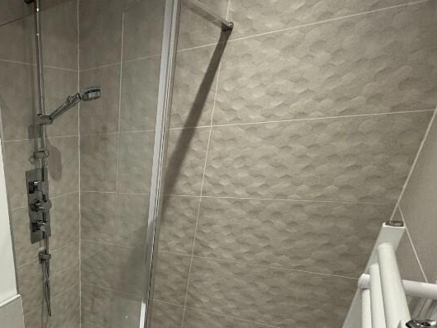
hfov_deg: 55.7
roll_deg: +4.4
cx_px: 36
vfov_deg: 45.2
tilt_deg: -26.7
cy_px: 312
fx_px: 341
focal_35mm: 27
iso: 160
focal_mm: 2.22
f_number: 2.2
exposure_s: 1/100
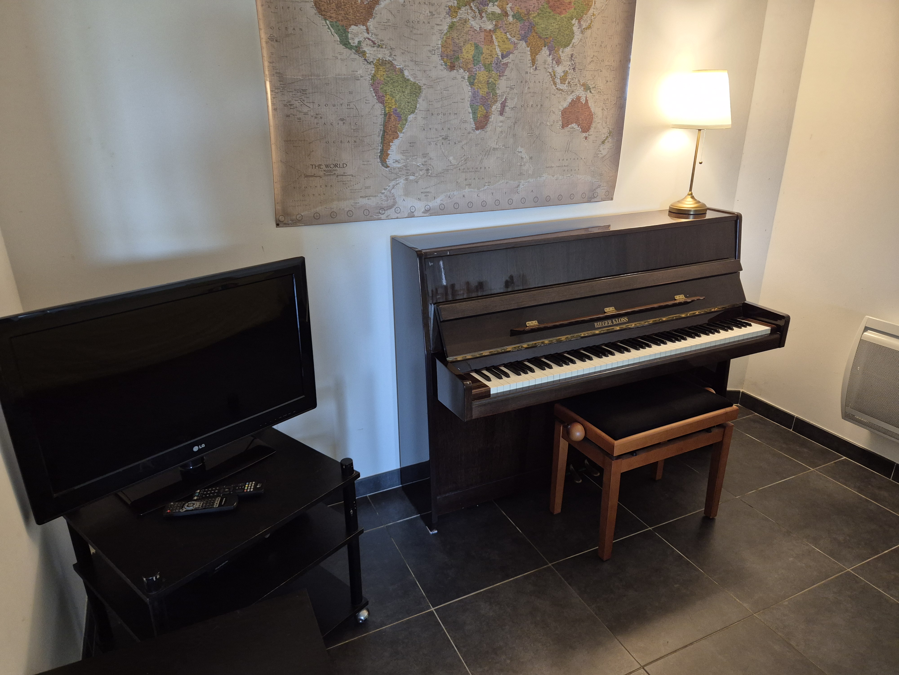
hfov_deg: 73.9
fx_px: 597
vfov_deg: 58.9
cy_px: 338
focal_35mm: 23
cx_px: 450
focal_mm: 5.4
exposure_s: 1/100
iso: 500
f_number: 1.8
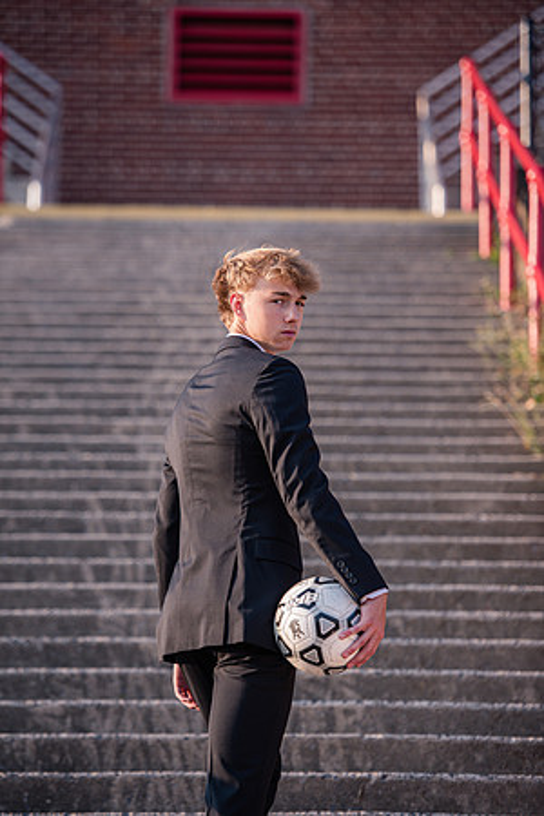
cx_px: 272
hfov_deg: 9.1
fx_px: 3400
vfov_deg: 13.7
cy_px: 408
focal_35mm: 150
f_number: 2.8
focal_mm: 150
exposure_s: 1/800
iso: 200
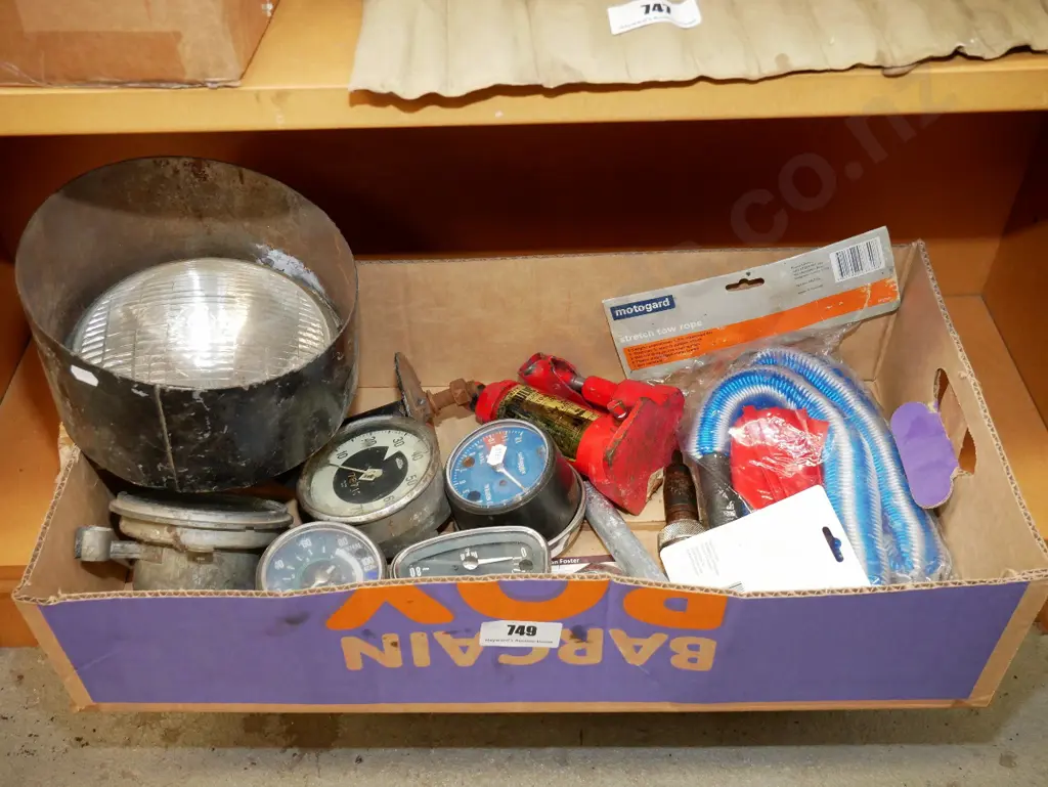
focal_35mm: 36
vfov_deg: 39.7
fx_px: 1090
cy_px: 394
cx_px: 524
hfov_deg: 51.3
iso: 1600
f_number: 5
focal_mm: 18
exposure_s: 1/40
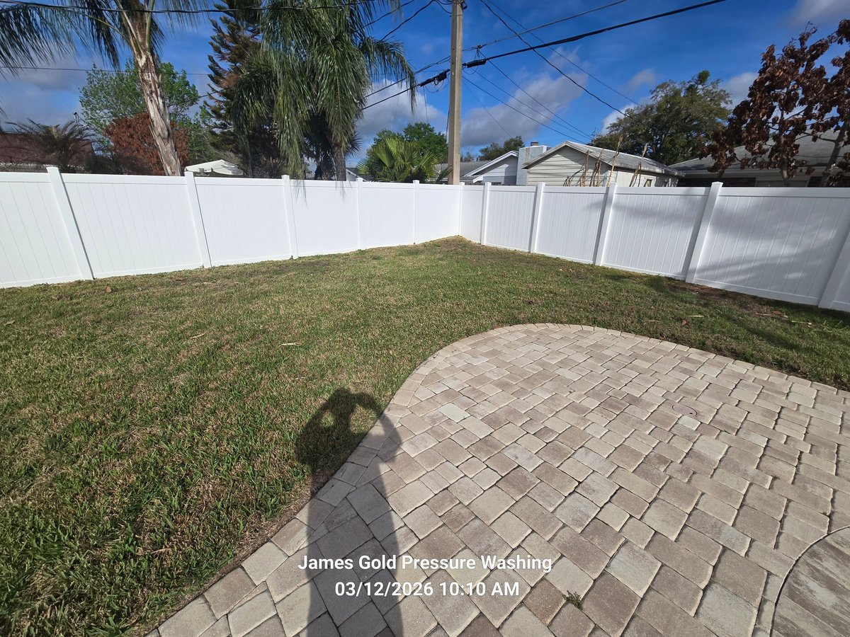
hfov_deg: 106.2
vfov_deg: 89.9
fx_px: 319
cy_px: 318
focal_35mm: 13
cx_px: 425
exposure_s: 1/4834
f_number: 2.2
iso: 50
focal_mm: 2.2
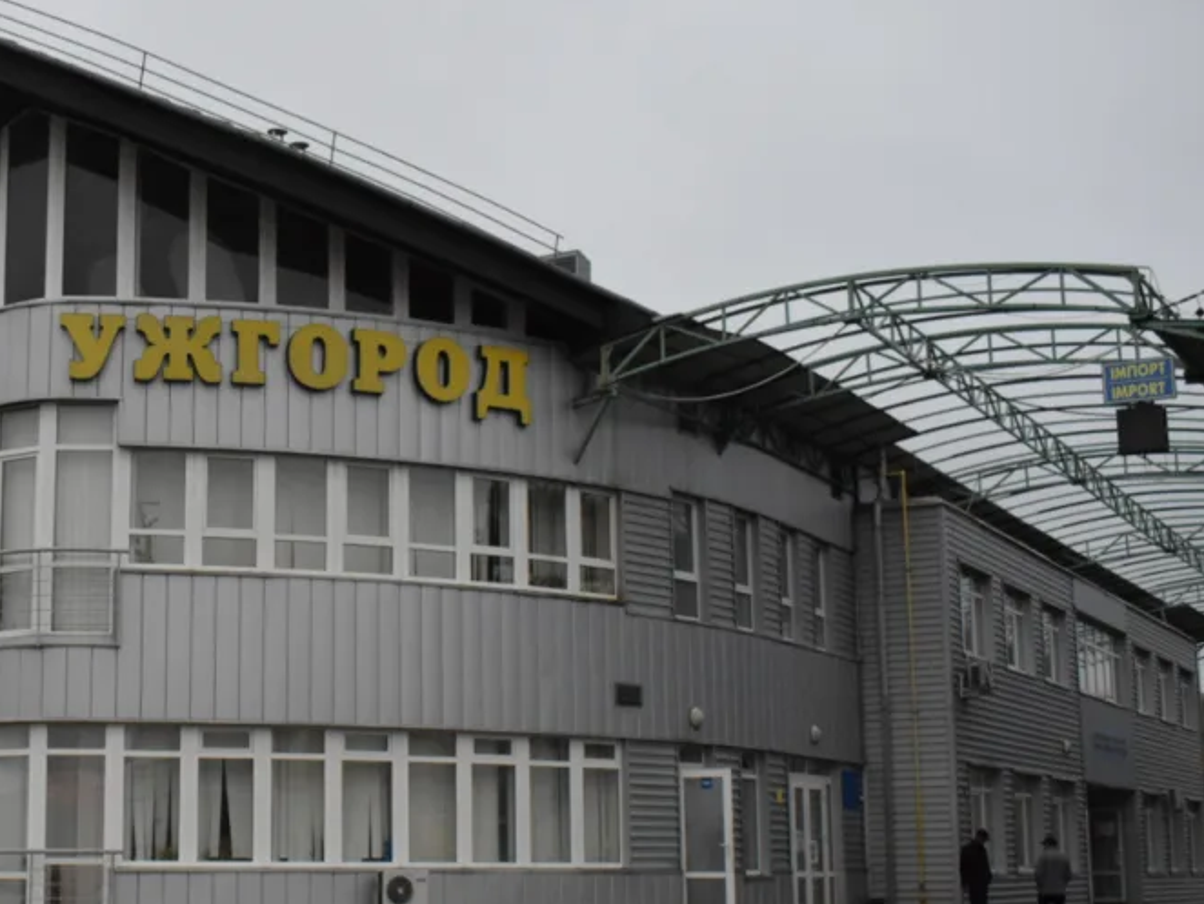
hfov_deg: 33.8
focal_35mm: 56
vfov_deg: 26.2
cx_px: 302
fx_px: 1940
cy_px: 530
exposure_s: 1/3200
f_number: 5.6
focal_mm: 25
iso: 3200
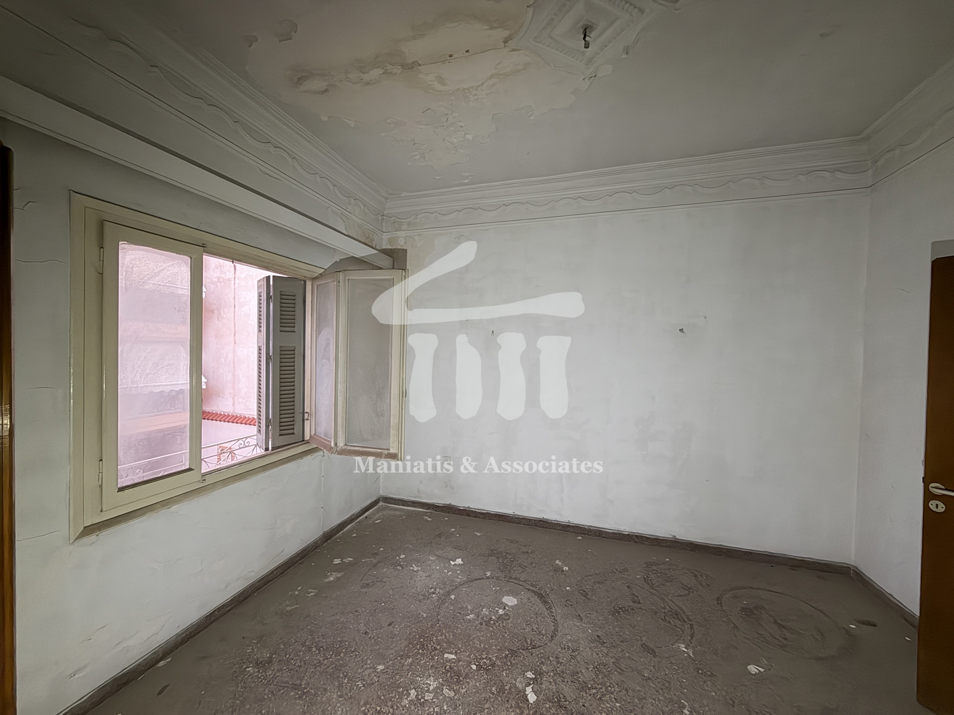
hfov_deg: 102.1
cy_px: 358
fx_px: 386
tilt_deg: -1.8
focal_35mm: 14
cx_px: 477
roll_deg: -0.2
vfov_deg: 85.7
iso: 500
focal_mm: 2.22
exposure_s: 1/40
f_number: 2.2
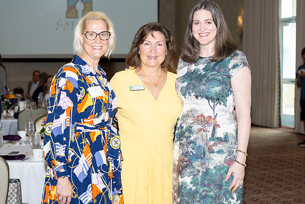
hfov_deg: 30.1
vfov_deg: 20.3
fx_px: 568
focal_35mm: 67
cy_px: 103
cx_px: 156
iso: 800
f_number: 5.6
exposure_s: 1/200
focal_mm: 58
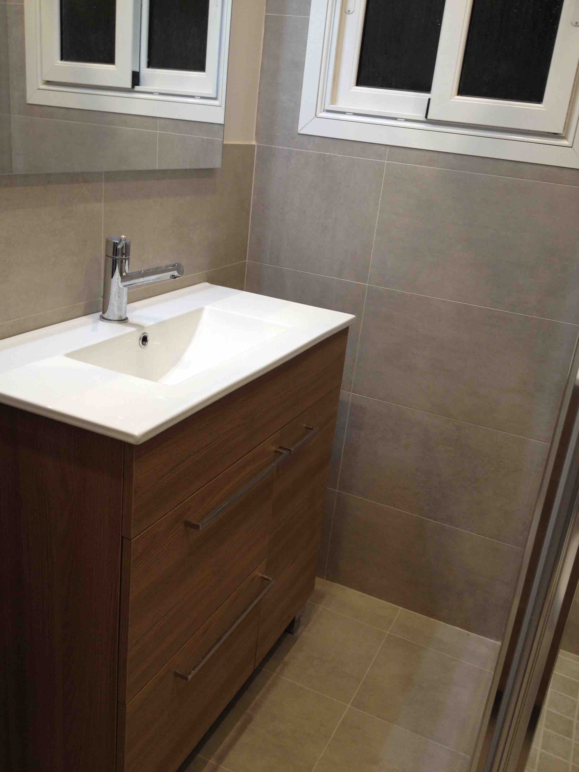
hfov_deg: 40.7
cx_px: 290
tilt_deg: -21.6
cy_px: 386
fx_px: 781
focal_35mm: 35
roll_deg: -4.7
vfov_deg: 52.6
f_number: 2.4
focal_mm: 4.28
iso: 64
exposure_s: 1/40
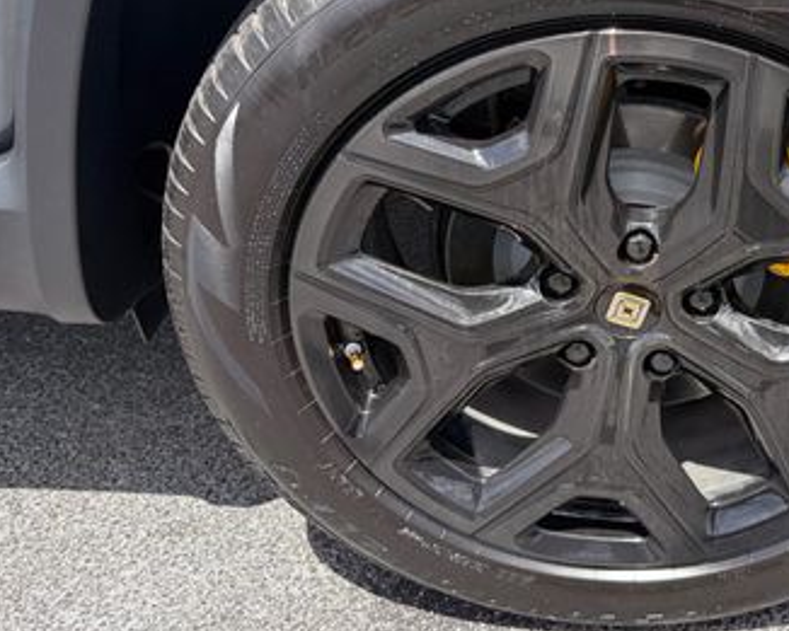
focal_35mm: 46
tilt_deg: -30.7
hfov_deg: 38.0
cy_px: 147
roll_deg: -1.2
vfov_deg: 32.1
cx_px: 685
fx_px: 1074
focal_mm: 6.76
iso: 80
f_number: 1.78
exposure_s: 1/813
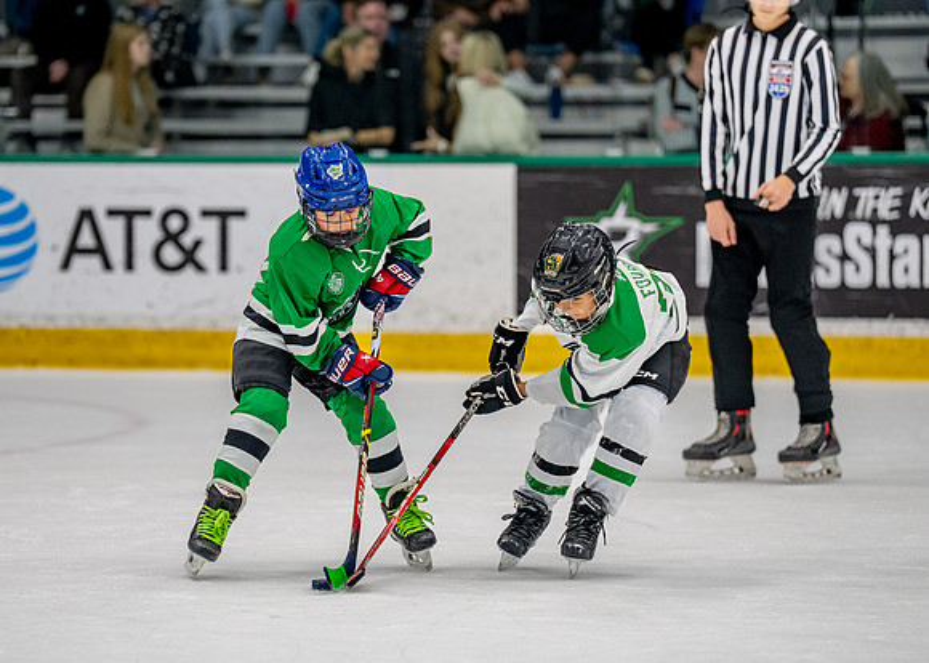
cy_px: 318
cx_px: 335
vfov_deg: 6.9
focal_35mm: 210
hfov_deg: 9.6
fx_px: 5539
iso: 1000
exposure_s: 1/1250
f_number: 2.8
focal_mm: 160
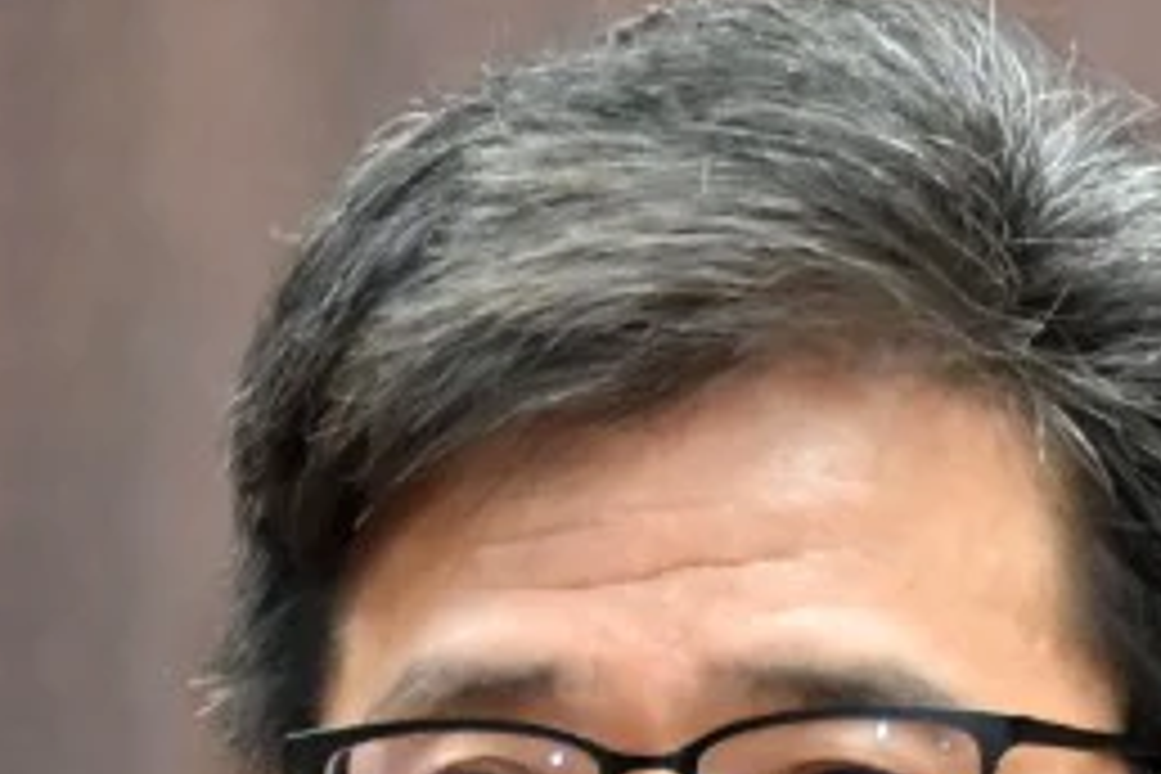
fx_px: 62463
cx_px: 2966
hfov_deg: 1.1
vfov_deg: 0.7
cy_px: 1706
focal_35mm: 1937
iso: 2500
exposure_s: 1/200
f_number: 5.6
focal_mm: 260
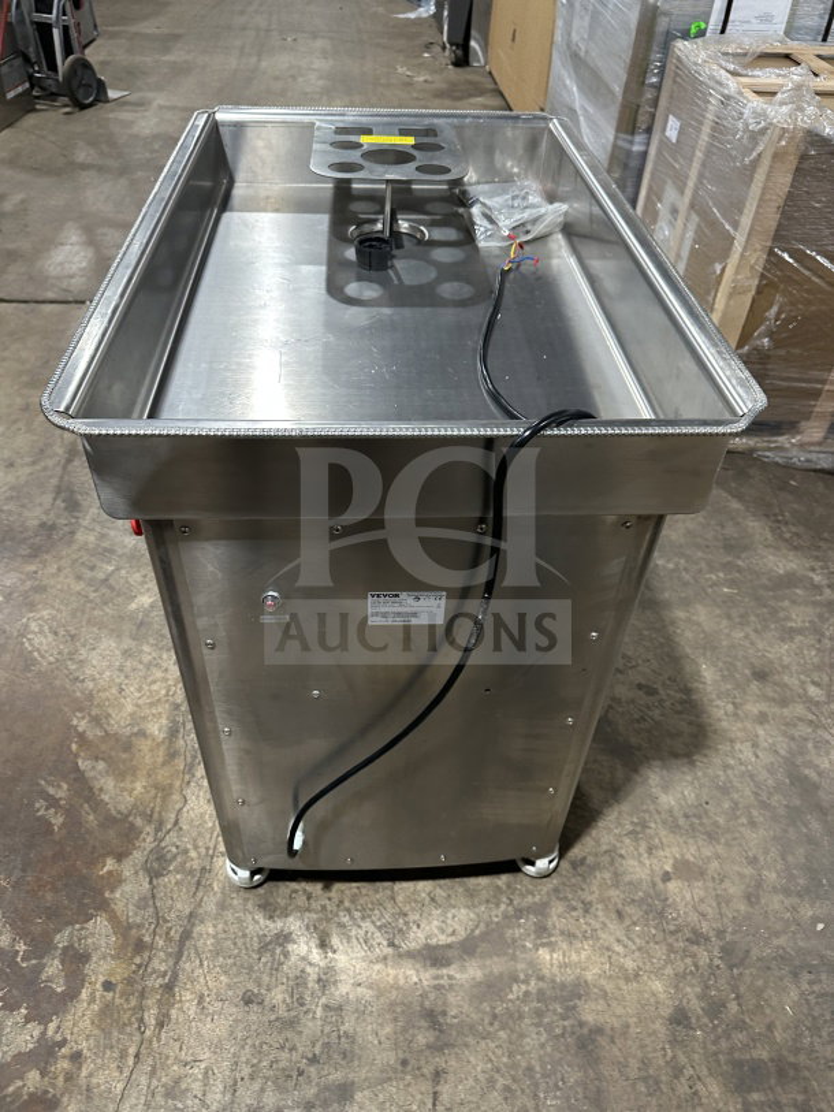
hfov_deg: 56.8
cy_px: 556
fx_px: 771
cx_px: 417
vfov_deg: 71.6
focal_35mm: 24
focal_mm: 6.86
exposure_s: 1/60
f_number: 1.78
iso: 250
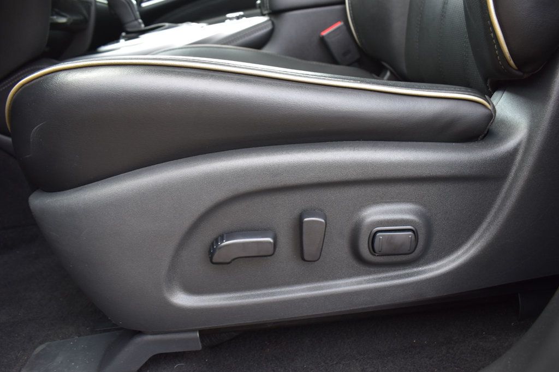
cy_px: 186
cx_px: 280
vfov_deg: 43.6
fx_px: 466
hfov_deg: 61.9
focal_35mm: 30
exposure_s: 1/25
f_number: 7.1
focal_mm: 20
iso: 400
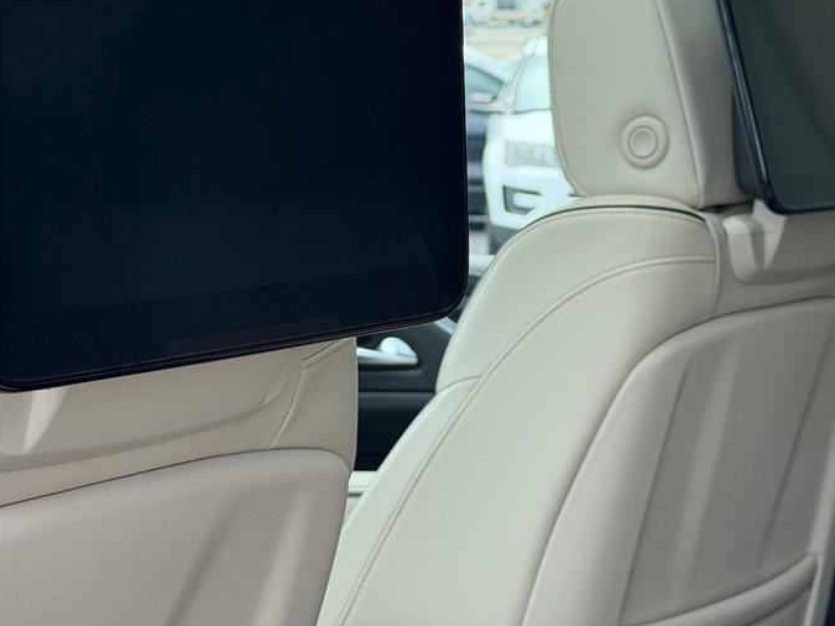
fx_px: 2195
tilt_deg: -4.2
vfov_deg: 16.2
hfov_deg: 21.5
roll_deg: +0.2
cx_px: 359
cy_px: 174
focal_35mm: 91
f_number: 1.78
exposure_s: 1/527
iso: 64
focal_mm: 6.76
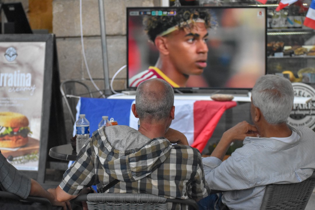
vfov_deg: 13.0
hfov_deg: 19.5
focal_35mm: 105
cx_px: 158
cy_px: 105
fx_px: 919
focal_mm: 70
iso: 2500
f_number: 4.5
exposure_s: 1/500
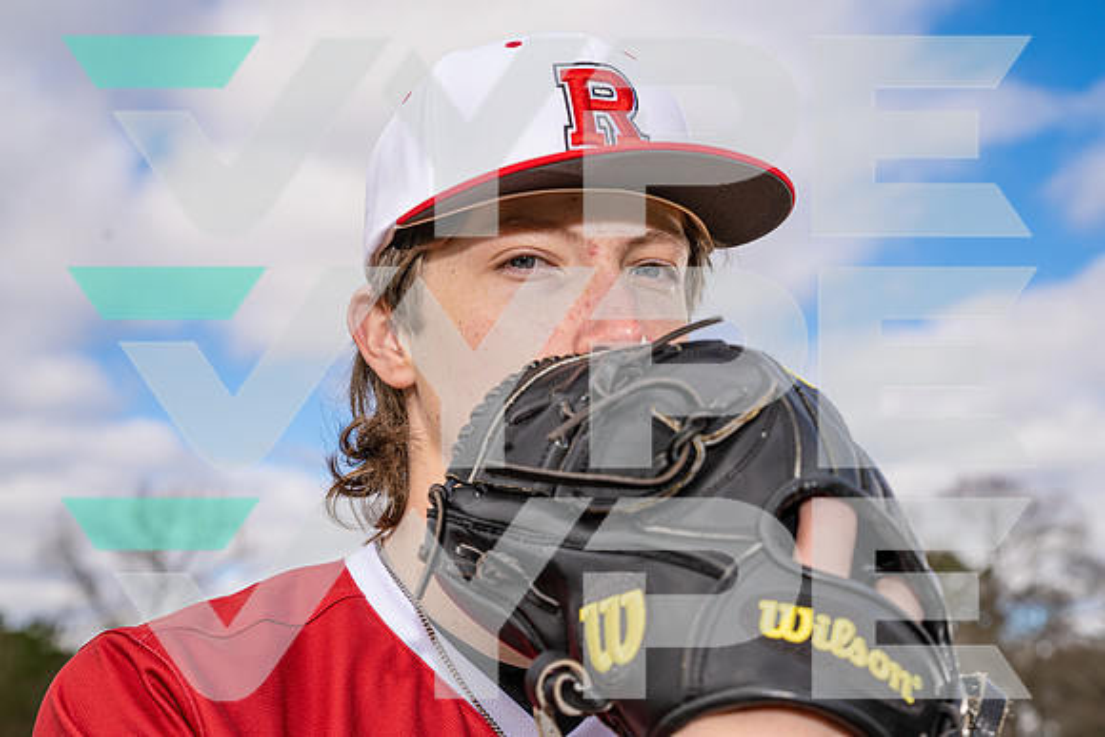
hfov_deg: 34.5
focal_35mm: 58
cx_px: 552
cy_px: 368
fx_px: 1781
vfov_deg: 23.4
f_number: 6.3
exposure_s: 1/250
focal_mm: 58
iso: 100
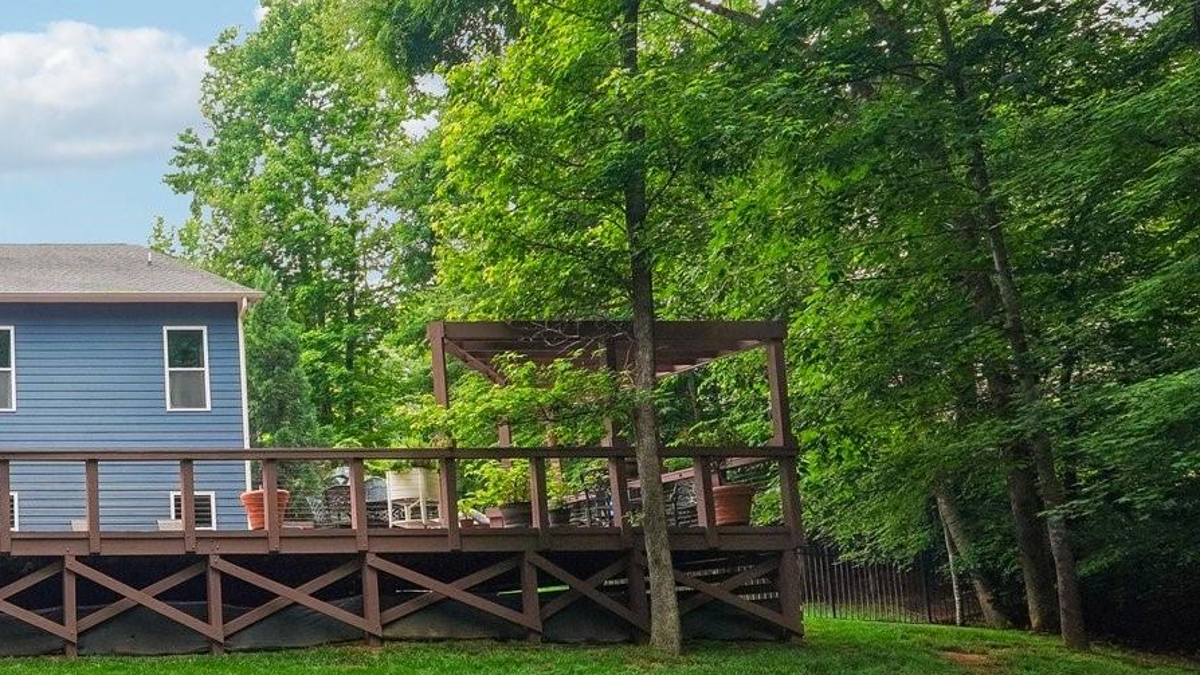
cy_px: 532
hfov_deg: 42.1
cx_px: -154
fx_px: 1146
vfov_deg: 32.0
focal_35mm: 36
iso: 250
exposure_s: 1/30
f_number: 8
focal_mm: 10
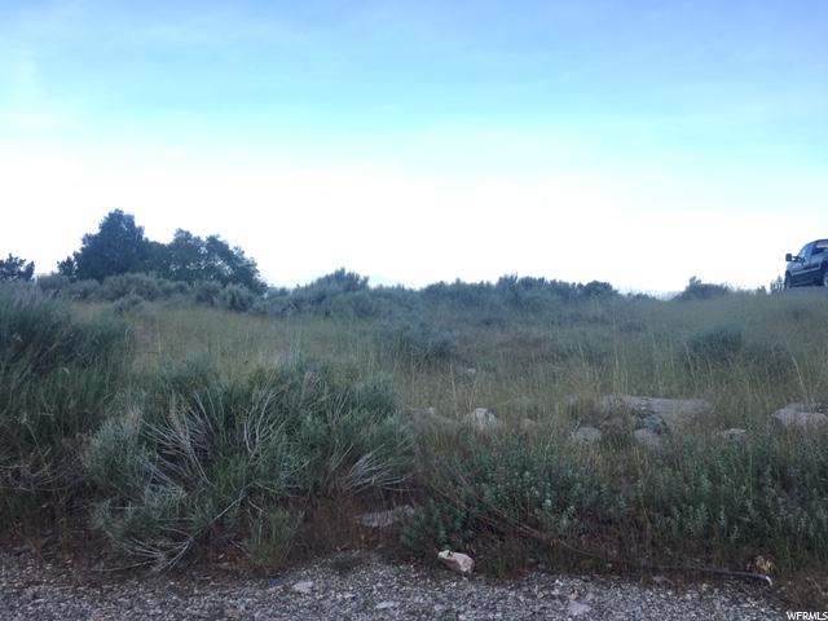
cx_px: 414
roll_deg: -3.7
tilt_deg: -0.7
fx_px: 694
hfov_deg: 61.7
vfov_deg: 48.2
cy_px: 310
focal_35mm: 29
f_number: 2.2
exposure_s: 1/418
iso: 25
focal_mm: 4.15
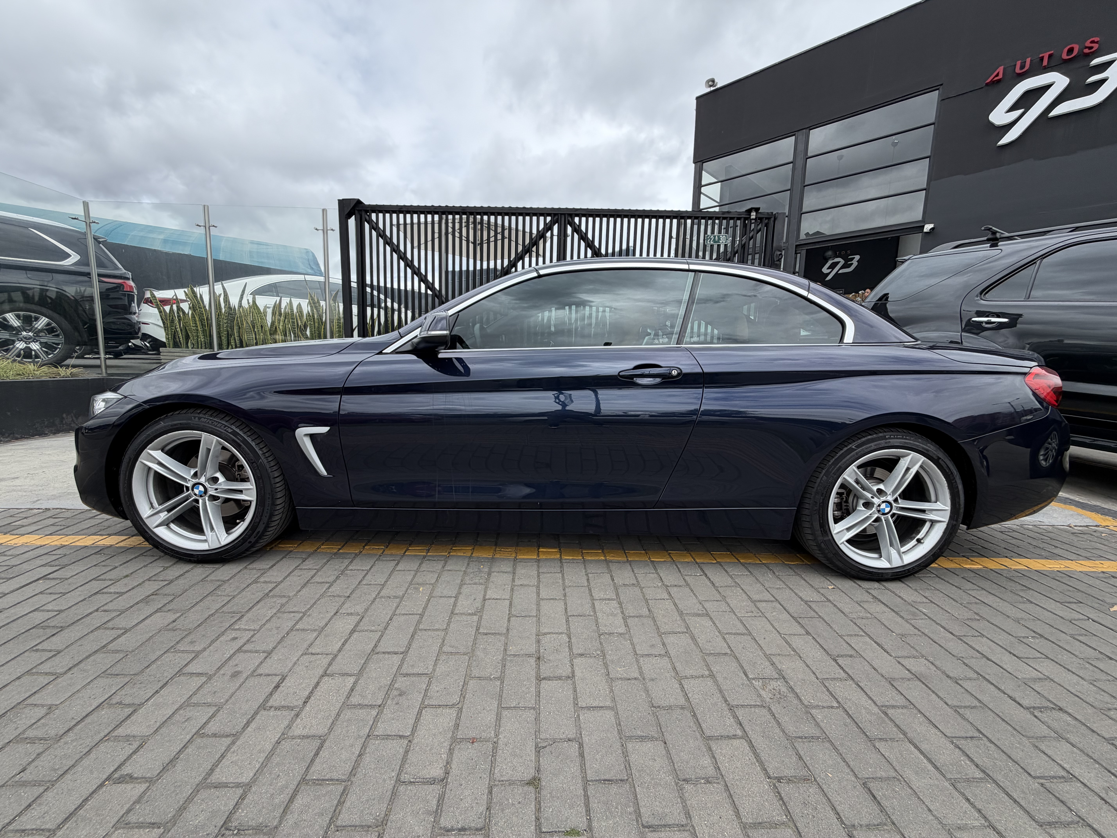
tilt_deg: -6.9
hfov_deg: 102.1
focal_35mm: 14
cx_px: 558
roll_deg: -1.0
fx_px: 452
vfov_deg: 85.7
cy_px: 419
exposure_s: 1/770
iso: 32
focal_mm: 2.22
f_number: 2.2
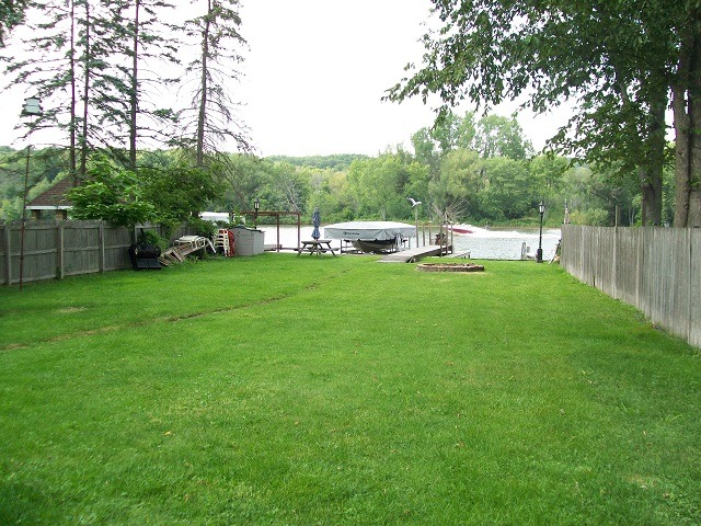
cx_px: 350
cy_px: 263
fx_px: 729
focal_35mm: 36
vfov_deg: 39.7
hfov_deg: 51.4
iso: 64
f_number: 2.7
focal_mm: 6
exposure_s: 1/250
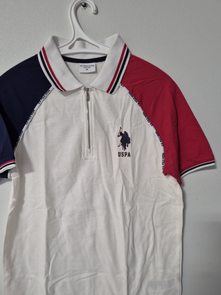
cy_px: 170
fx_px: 230
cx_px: 98
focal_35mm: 27
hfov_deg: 51.2
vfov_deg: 65.0
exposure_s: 1/100
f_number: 1.8
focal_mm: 5.4
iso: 400
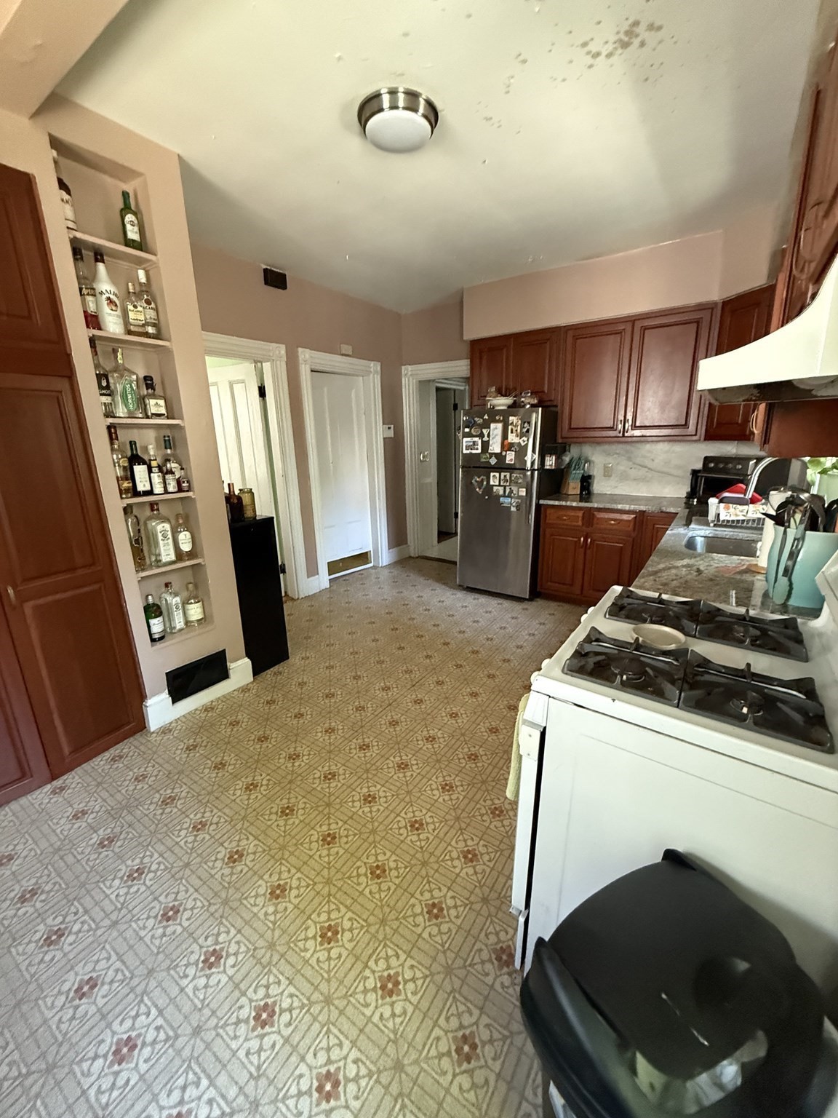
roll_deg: +1.0
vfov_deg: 102.1
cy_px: 559
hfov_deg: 85.7
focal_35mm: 14
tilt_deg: -15.1
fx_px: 452
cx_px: 419
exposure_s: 1/60
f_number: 2.2
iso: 800
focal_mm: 2.22
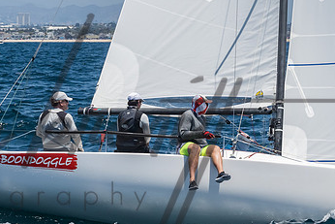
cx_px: 104
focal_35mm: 231
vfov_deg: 6.0
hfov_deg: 8.9
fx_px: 2150
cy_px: 123
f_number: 14
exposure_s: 1/1600
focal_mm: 92
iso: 640
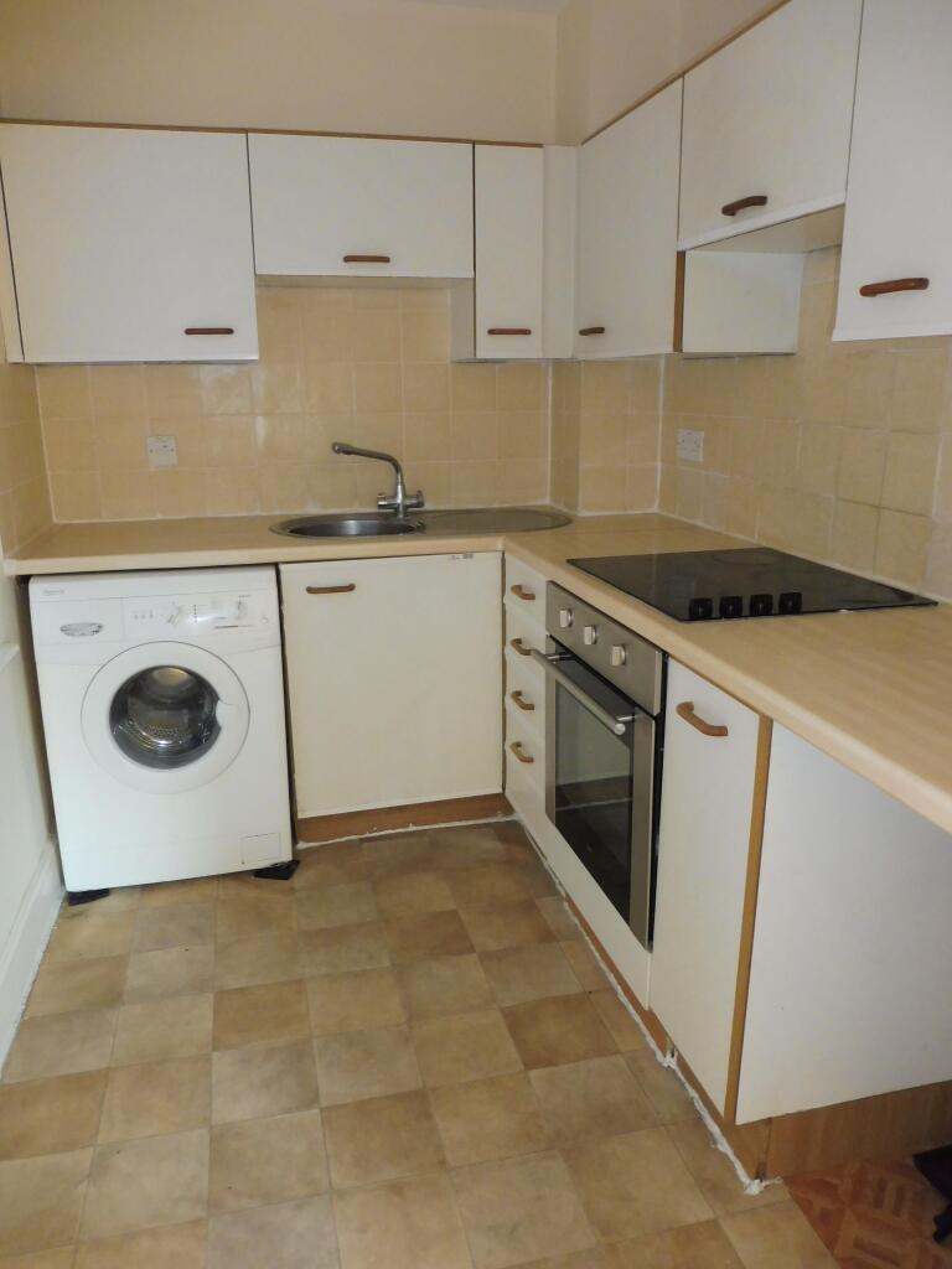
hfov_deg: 56.8
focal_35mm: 24
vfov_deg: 71.6
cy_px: 634
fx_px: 880
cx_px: 476
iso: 400
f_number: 3.3
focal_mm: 4.3
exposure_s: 1/60
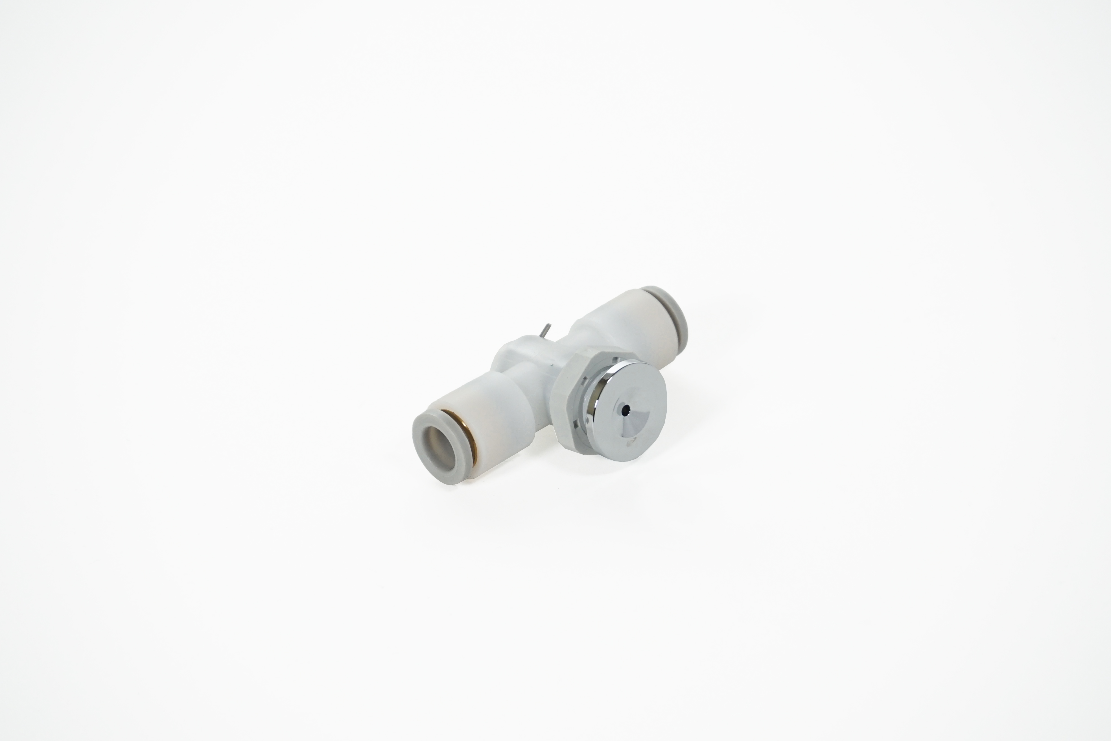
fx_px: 9258
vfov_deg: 4.6
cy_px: 370
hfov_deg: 6.9
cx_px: 556
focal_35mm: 300
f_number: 6.3
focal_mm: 200
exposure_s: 1/60
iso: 640
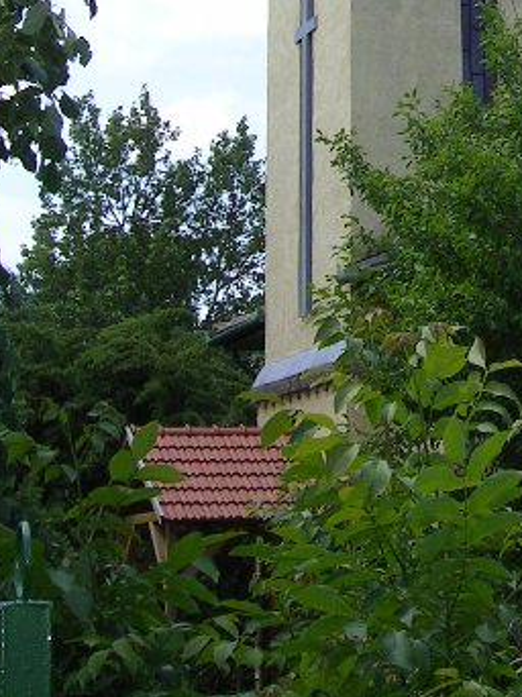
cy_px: -35
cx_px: 563
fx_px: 1933
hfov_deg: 15.0
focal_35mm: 96
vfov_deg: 19.7
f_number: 5.4
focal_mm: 6.5
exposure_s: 1/373
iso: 71
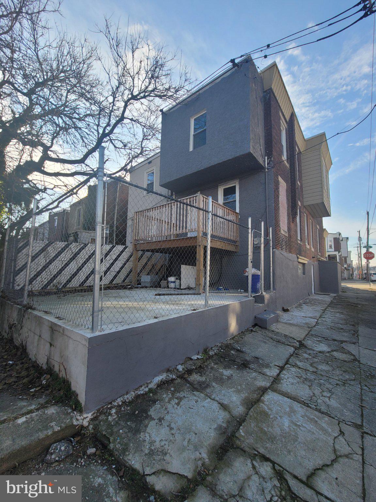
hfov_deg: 89.9
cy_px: 251
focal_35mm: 13
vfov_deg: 106.2
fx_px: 188
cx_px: 188
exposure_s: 1/963
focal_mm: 2.2
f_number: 2.2
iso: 64
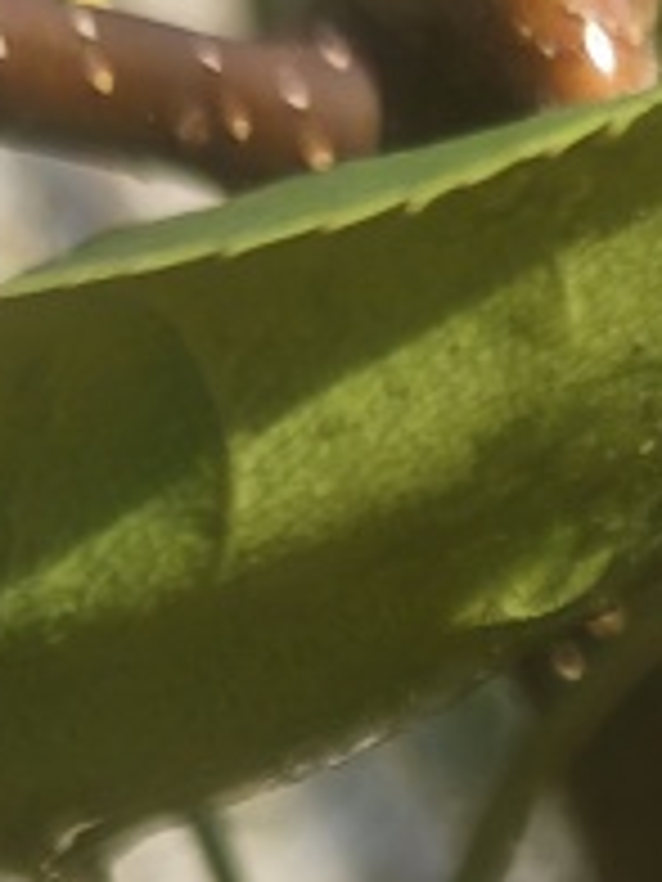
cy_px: 2144
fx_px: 6655
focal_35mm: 261
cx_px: 1193
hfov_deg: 5.6
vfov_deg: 7.1
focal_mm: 5.84
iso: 50
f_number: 1.6
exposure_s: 1/486
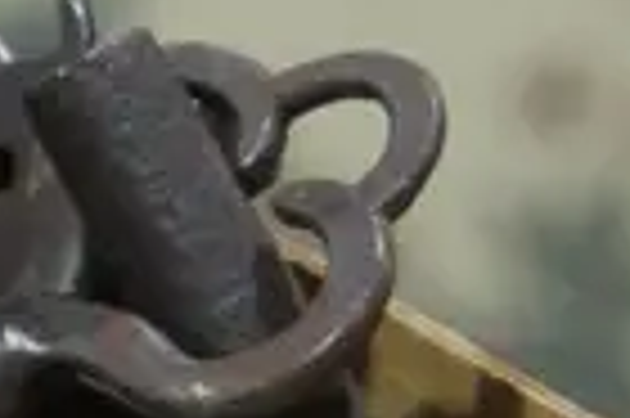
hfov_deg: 5.2
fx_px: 6660
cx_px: -1004
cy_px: 497
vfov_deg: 3.6
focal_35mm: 381
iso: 800
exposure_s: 1/60
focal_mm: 25
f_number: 5.6
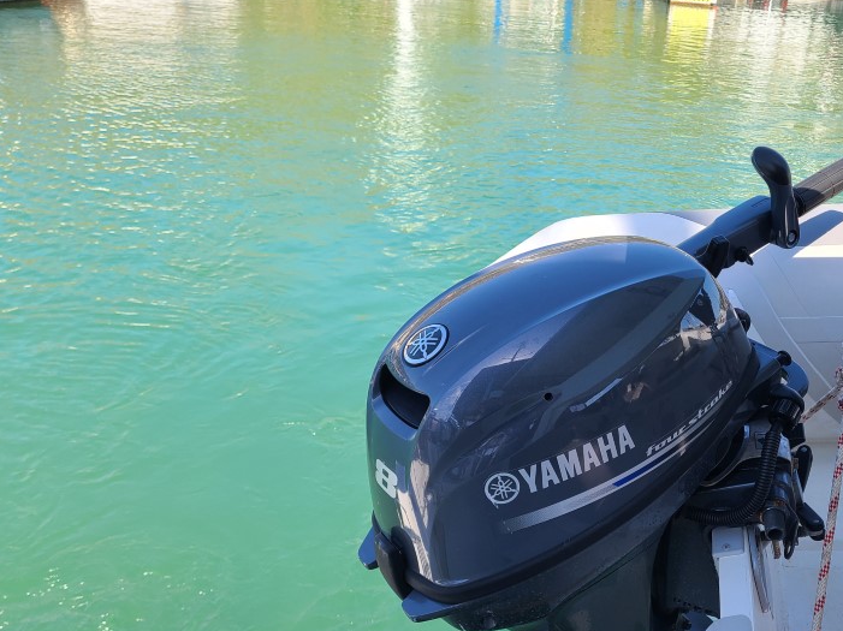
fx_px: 925
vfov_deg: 37.5
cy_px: 391
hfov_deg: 48.2
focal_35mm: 38
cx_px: 557
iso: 40
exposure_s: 1/655
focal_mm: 5.4
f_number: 1.8
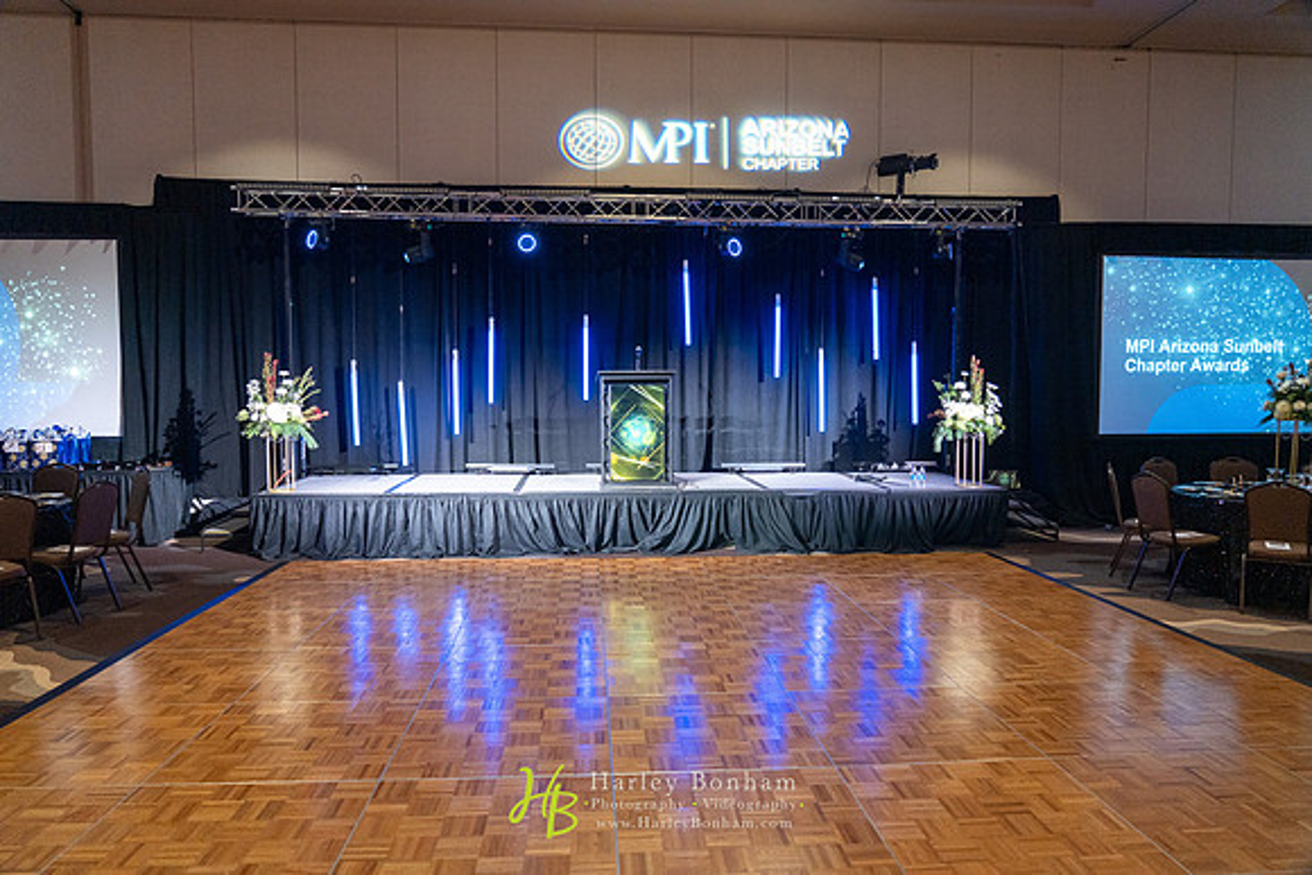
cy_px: 438
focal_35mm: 24
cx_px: 656
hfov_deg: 73.7
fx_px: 875
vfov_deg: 53.2
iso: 3200
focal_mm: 24
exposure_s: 1/80
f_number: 4
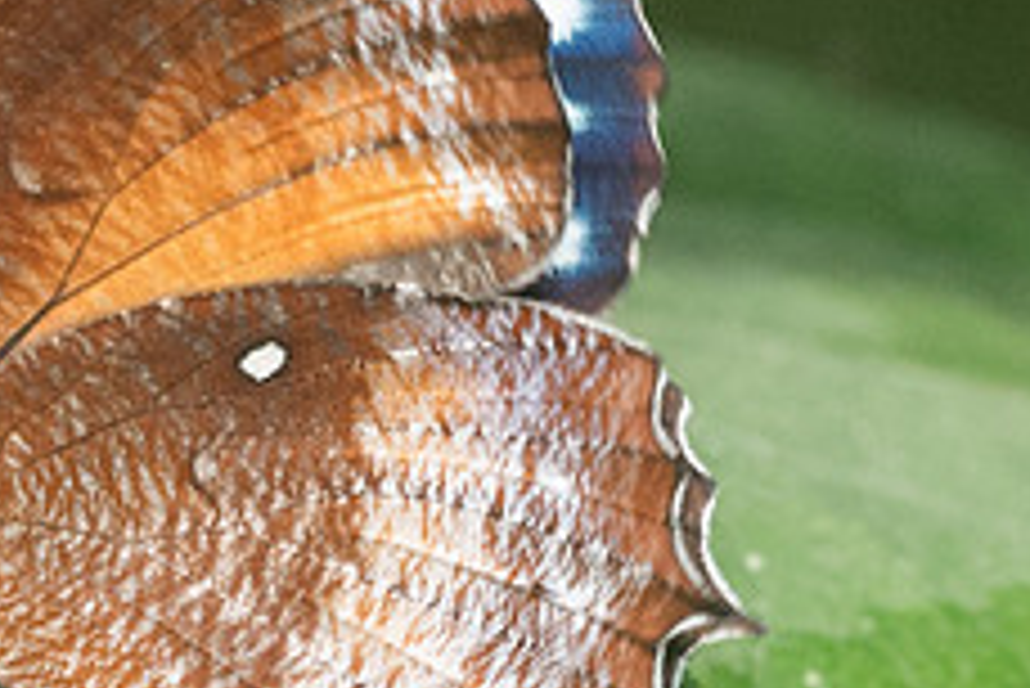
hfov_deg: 1.4
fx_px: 42484
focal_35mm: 1484
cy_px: 307
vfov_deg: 0.9
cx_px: 123
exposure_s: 1/250
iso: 1000
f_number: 7.1
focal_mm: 150
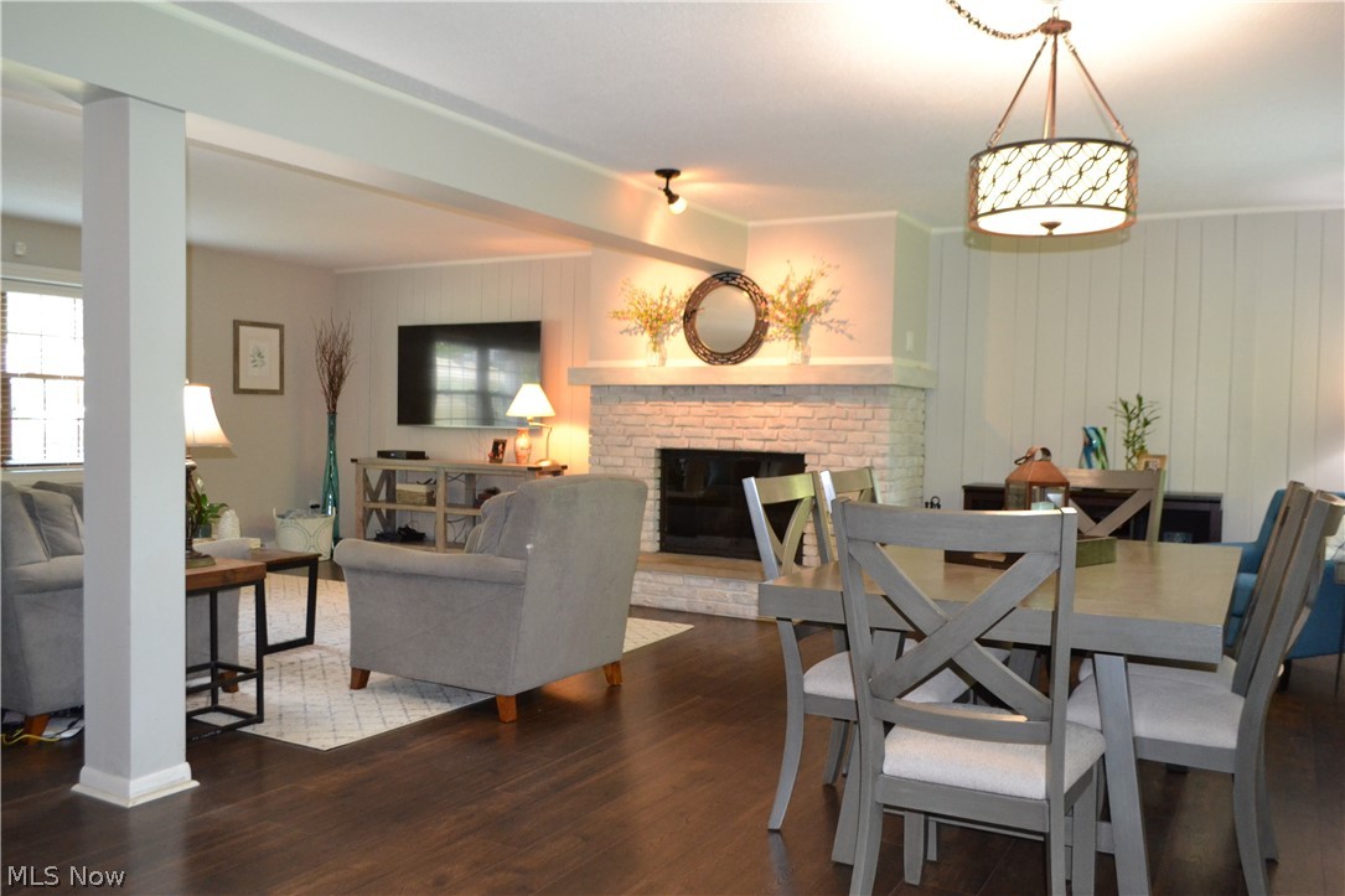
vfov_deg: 47.9
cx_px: 672
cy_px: 448
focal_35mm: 27
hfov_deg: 67.4
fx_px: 1009
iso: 2000
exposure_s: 1/60
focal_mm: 18
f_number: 3.5
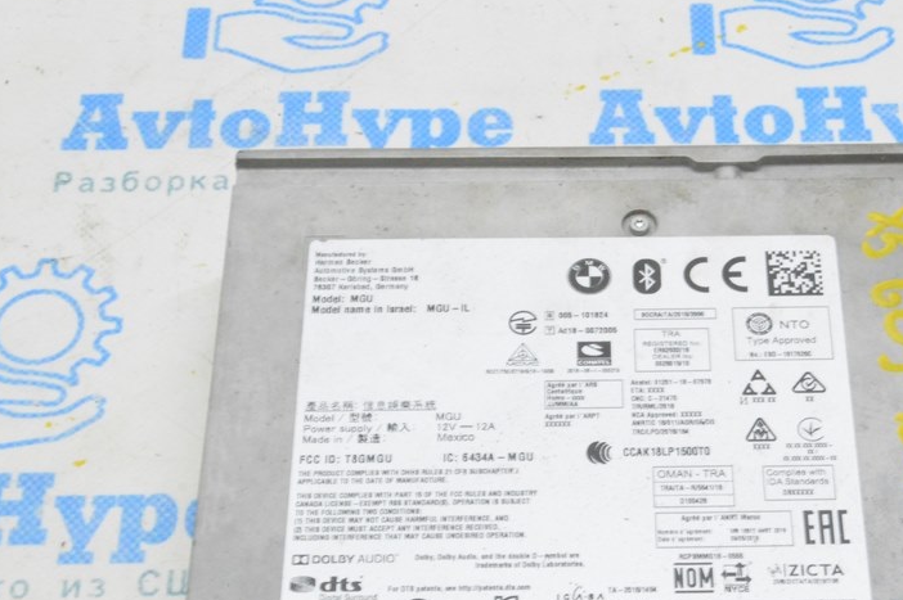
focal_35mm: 70
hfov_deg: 28.7
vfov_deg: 19.3
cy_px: 418
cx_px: 589
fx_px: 1755
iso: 6400
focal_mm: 32
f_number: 20
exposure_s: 1/20
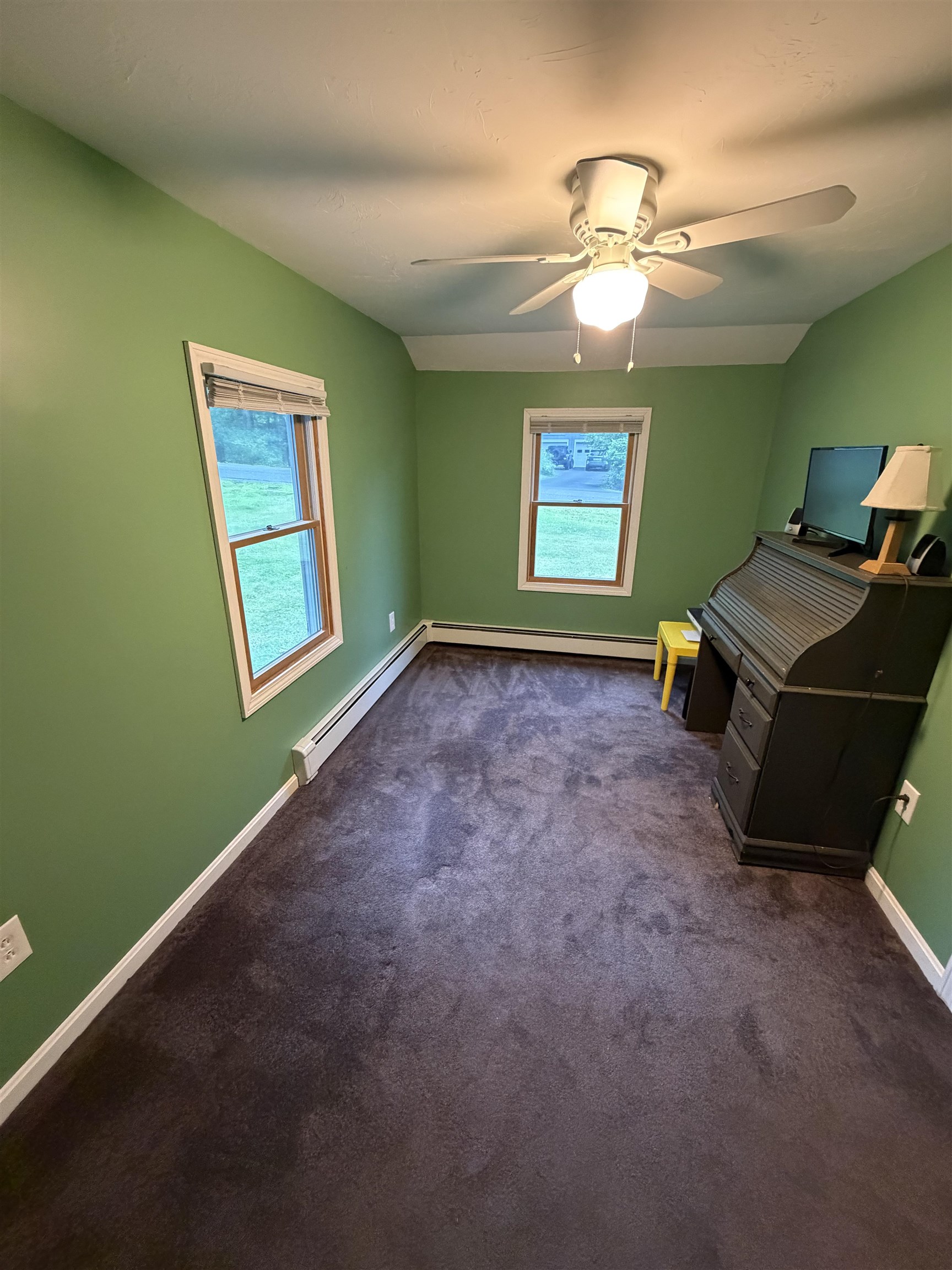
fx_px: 513
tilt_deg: -19.1
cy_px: 635
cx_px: 476
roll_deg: -0.9
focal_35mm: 14
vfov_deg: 102.1
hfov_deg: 85.7
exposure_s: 1/60
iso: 640
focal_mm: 2.22
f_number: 2.2
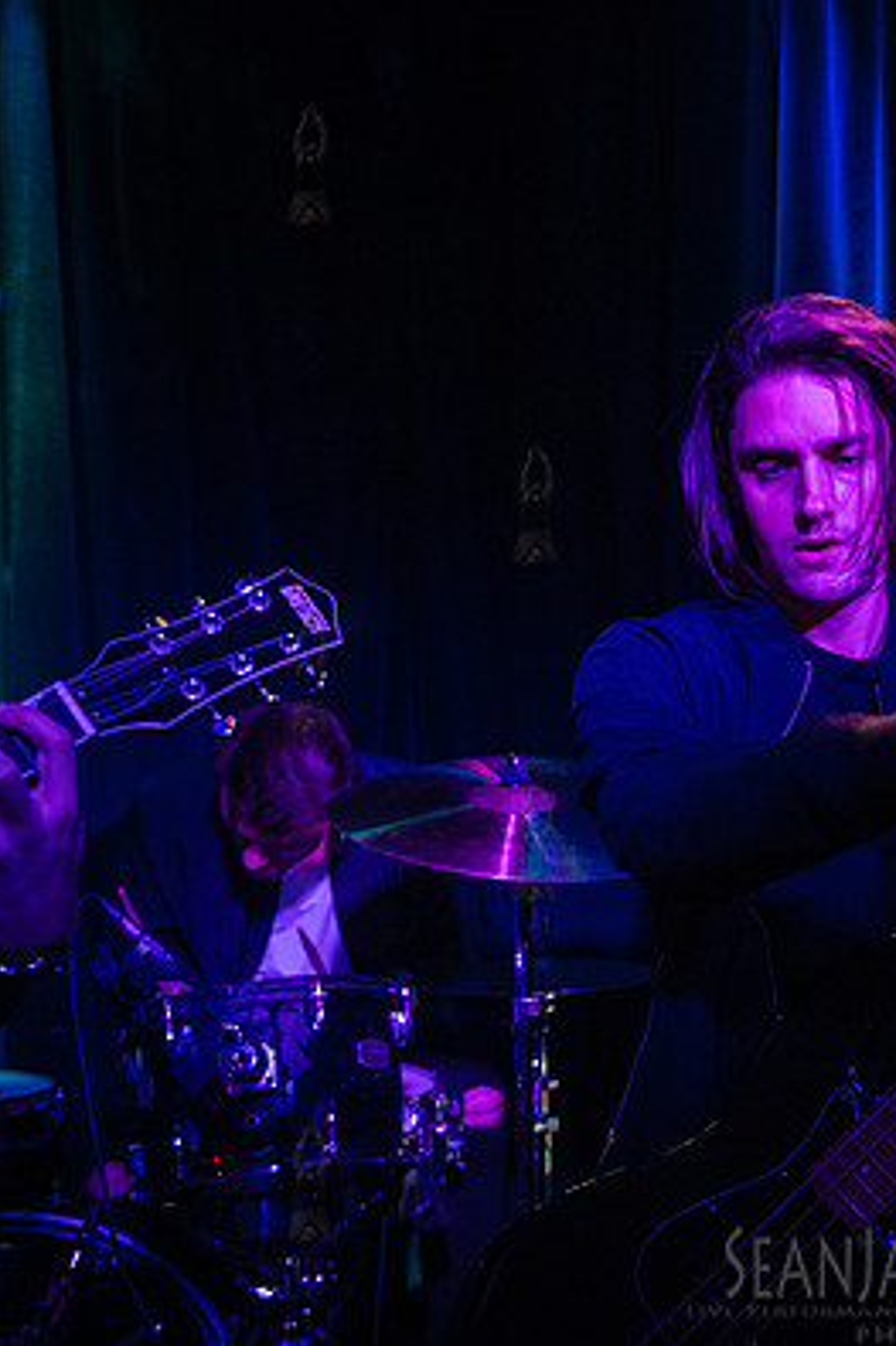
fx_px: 1868
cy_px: 715
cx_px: 887
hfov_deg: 25.7
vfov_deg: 39.6
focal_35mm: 50
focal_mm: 31
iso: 12800
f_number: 3.5
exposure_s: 1/250
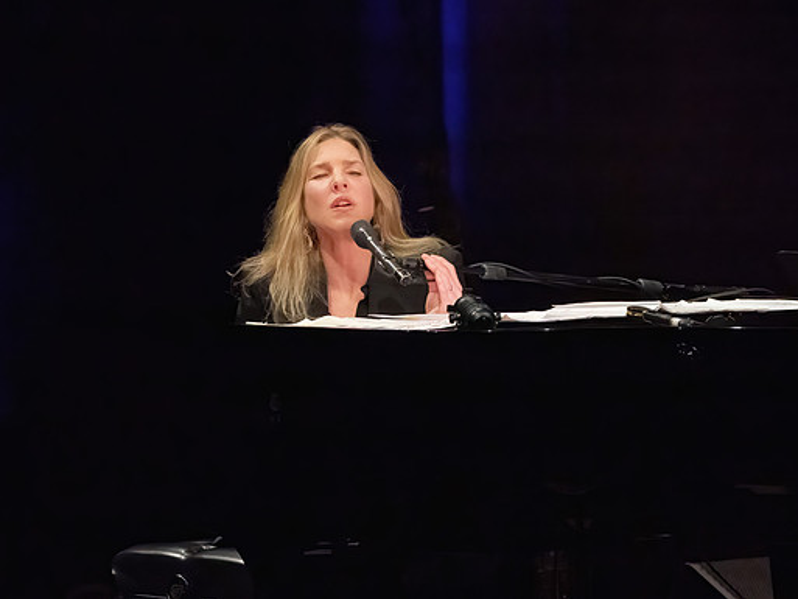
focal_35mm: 494
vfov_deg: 3.0
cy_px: 361
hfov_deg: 4.0
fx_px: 11391
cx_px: 471
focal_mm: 358
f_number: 8
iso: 25600
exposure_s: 1/320
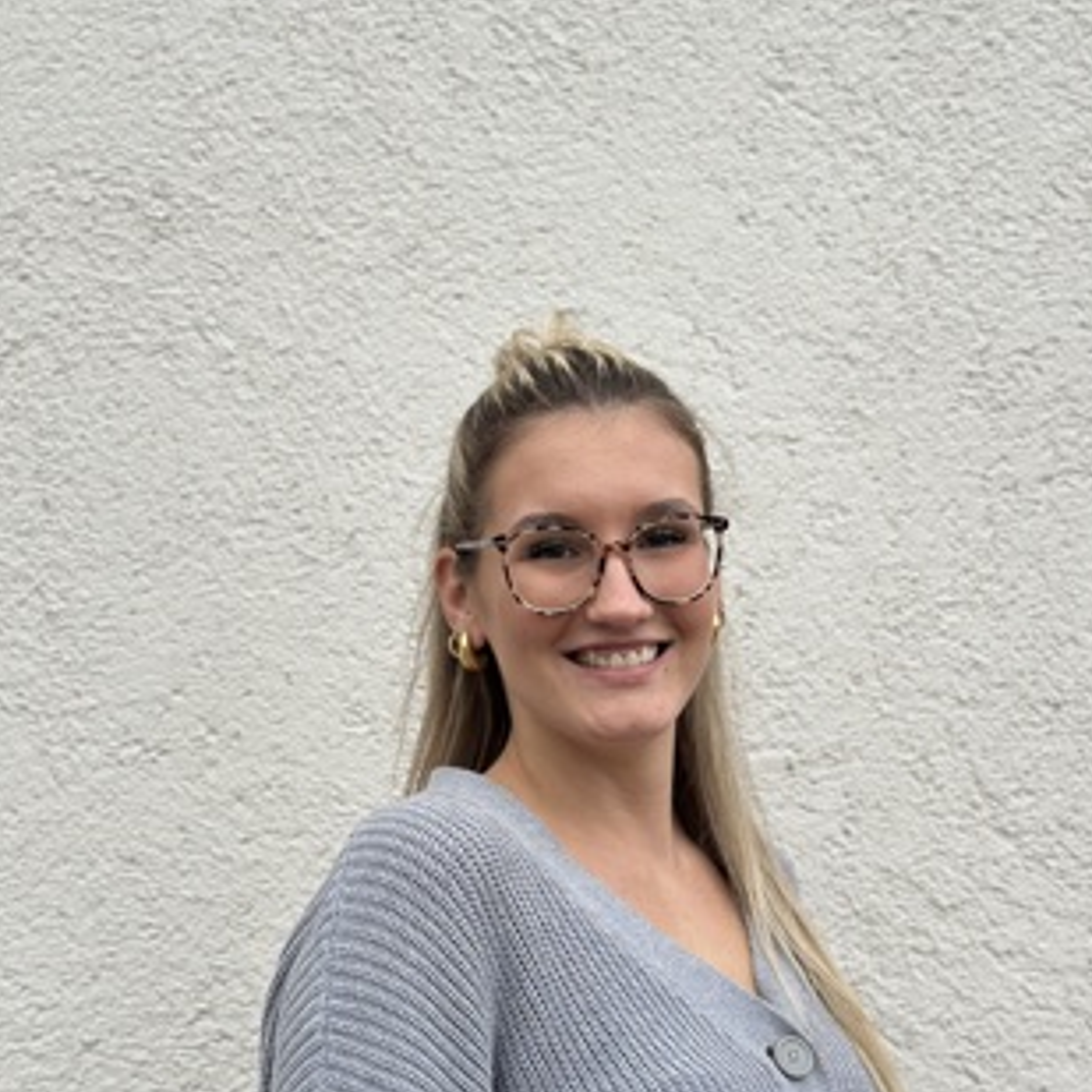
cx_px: 594
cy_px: 728
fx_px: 2356
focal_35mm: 66
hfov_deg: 26.1
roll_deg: -1.2
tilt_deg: +0.6
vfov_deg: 26.0
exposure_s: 1/962
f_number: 1.78
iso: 80
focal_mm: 6.86
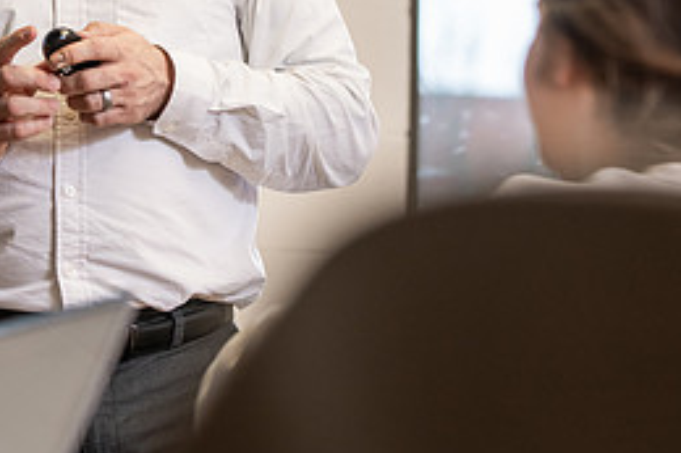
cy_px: -20
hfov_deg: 9.4
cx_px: 254
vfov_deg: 6.2
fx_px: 4140
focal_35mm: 219
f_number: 3.2
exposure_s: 1/200
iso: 800
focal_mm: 98
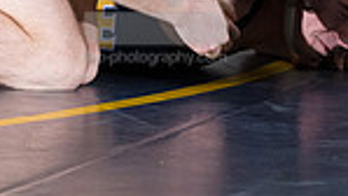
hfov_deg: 2.9
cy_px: -18
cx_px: 156
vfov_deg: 1.7
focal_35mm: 735
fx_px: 6786
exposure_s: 1/250
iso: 1250
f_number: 5.6
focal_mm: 180
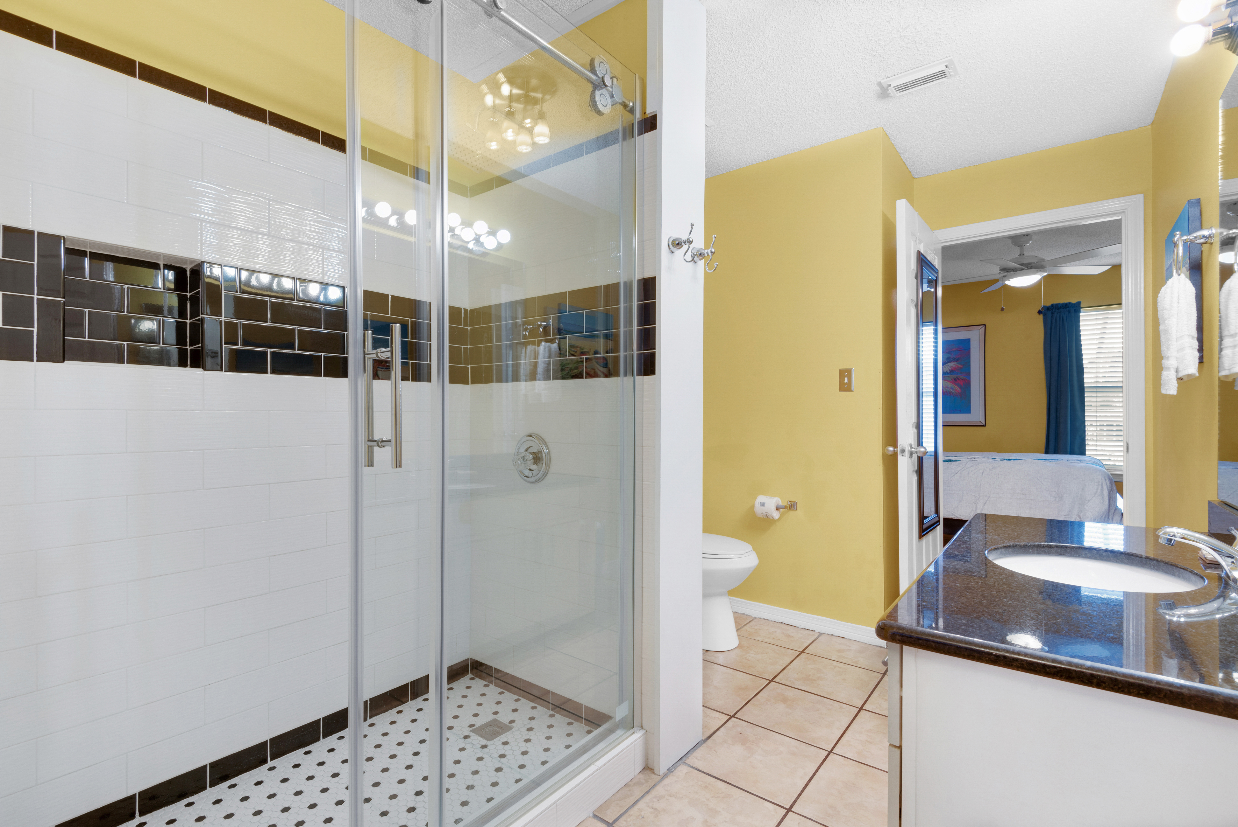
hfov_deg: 96.7
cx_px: 619
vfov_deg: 73.8
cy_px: 414
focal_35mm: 16
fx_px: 550
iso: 200
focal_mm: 16
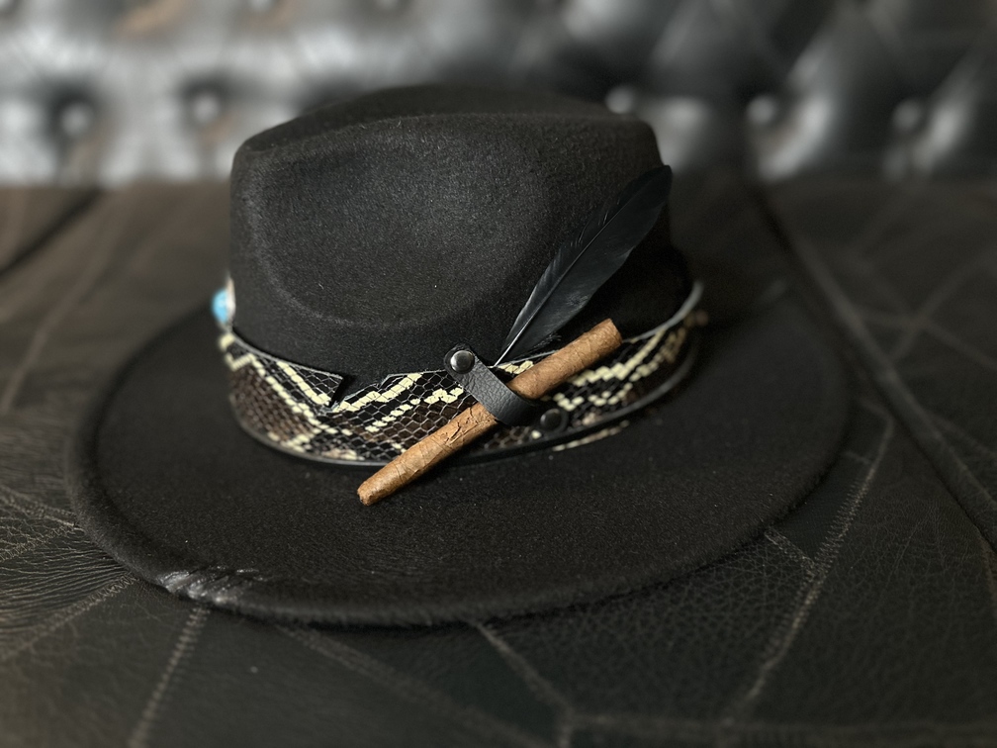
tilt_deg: -35.9
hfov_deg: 71.6
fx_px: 691
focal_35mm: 24
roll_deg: +3.4
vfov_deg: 56.8
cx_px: 498
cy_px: 374
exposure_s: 1/40
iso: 640
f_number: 1.78
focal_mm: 6.86
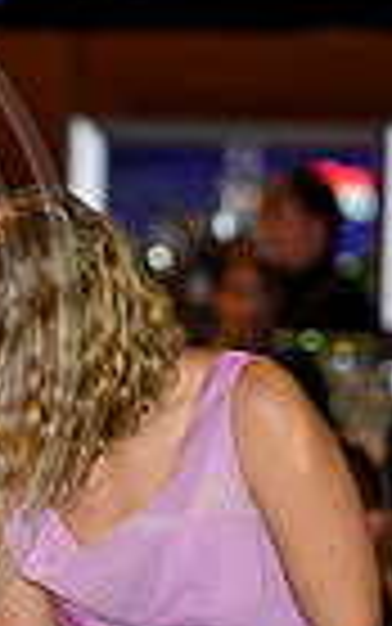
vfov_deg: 4.0
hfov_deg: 2.5
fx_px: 8931
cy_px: 324
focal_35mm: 523
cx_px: -476
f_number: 3.2
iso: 2500
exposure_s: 1/160
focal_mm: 115
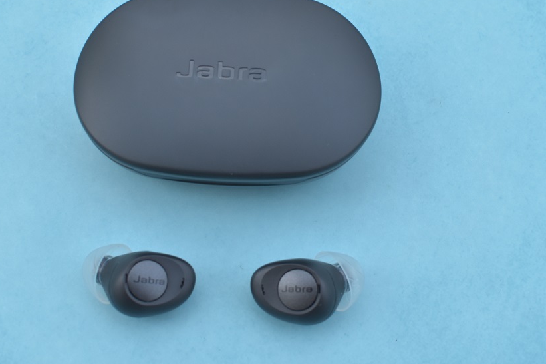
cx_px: 253
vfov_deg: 17.8
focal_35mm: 77
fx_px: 1163
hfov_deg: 26.4
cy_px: 150
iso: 400
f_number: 7.1
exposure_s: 1/320
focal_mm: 35
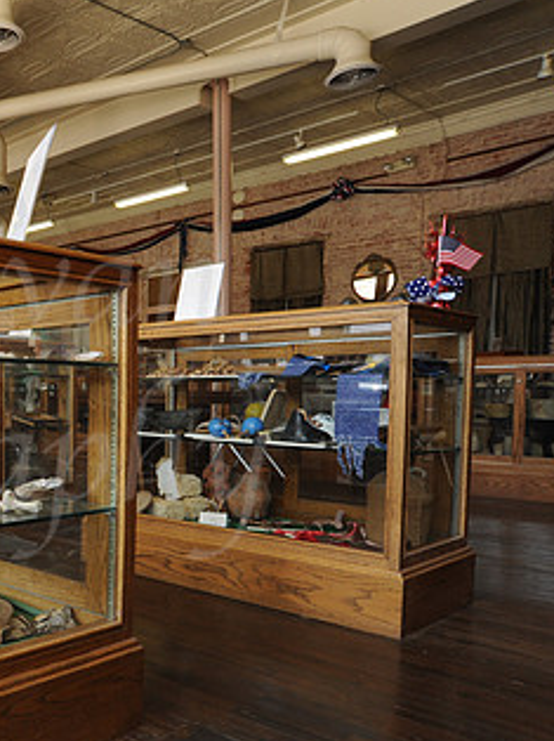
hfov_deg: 34.9
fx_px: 684
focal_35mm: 32
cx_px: -113
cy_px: 420
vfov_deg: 56.7
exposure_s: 1/25
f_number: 14
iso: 800
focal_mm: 18
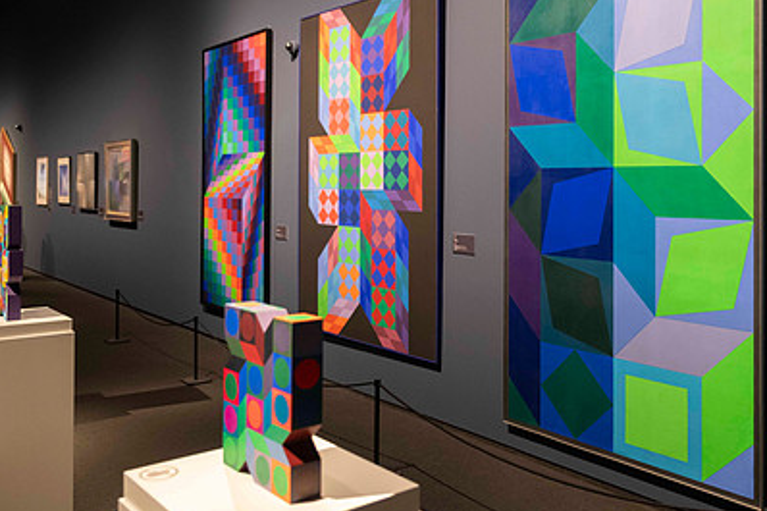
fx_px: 745
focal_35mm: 35
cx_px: 385
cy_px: 188
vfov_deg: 37.6
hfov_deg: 54.5
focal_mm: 24
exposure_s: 1/50
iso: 1600
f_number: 2.8
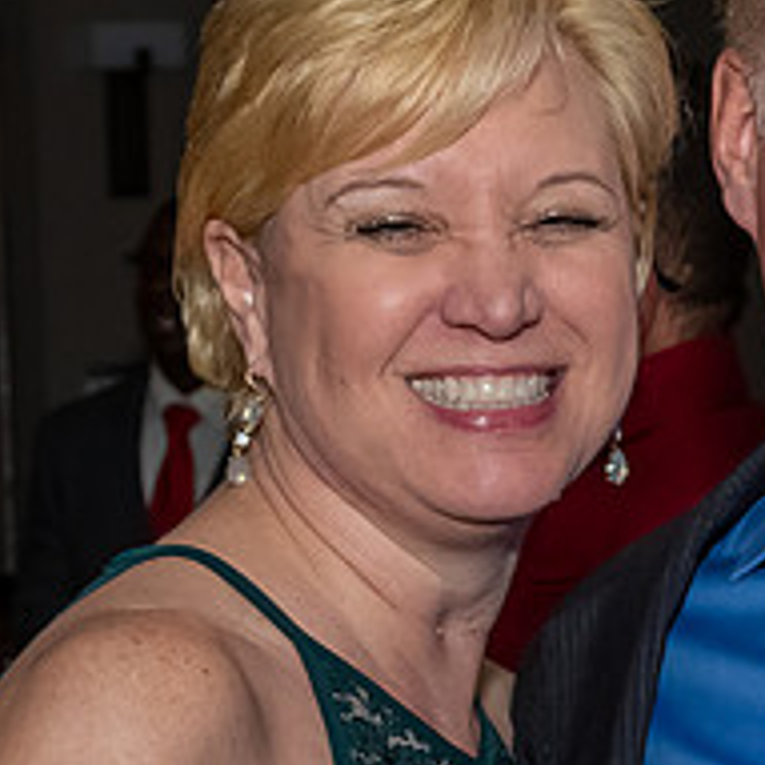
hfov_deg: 7.7
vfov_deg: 7.7
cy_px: 552
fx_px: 5701
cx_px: 575
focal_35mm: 228
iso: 500
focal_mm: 34
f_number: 6.3
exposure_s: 1/250
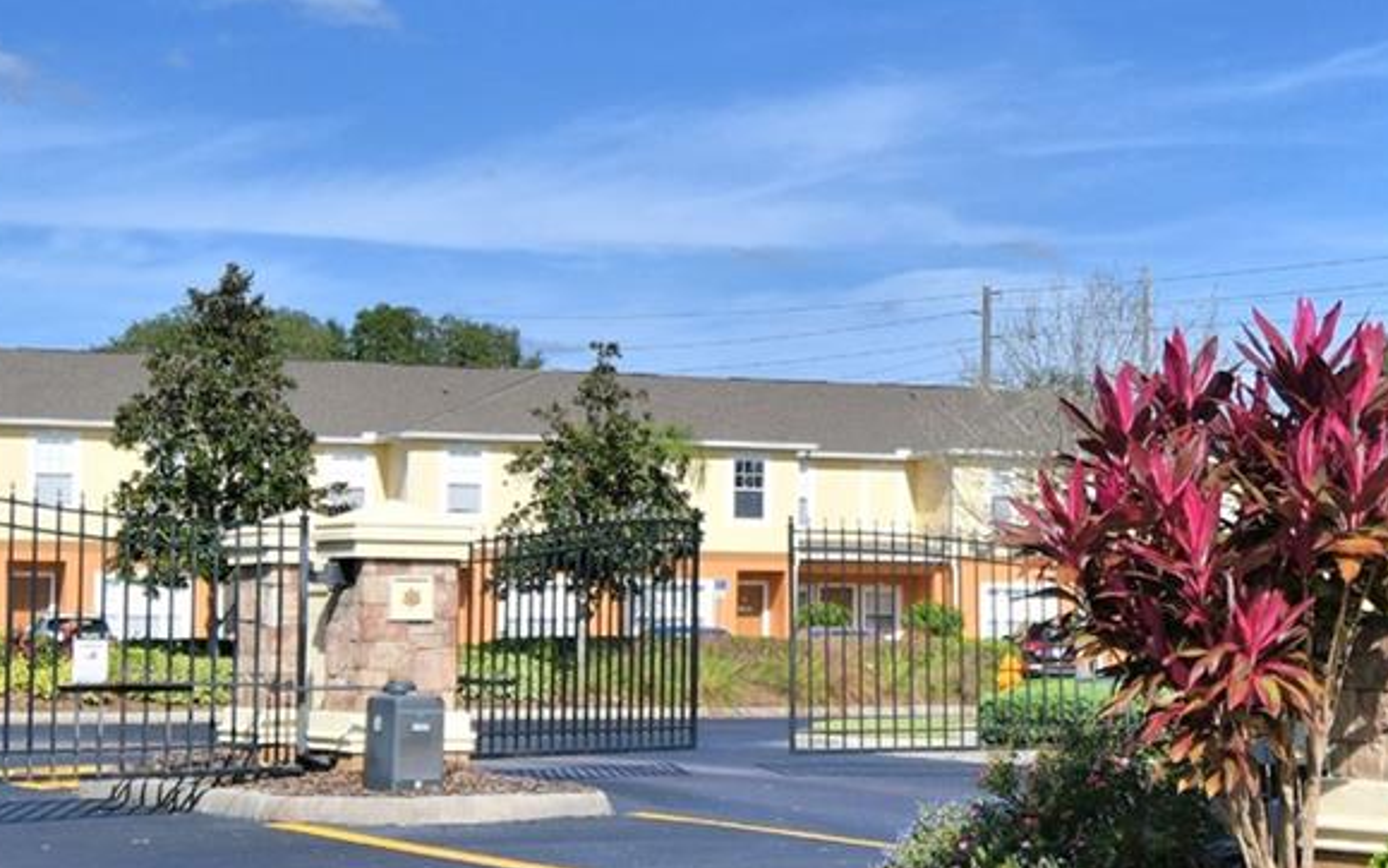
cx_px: 1000
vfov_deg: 17.2
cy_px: 424
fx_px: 2875
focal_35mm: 76
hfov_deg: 26.9
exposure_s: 1/1250
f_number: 5.6
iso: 100
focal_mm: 18
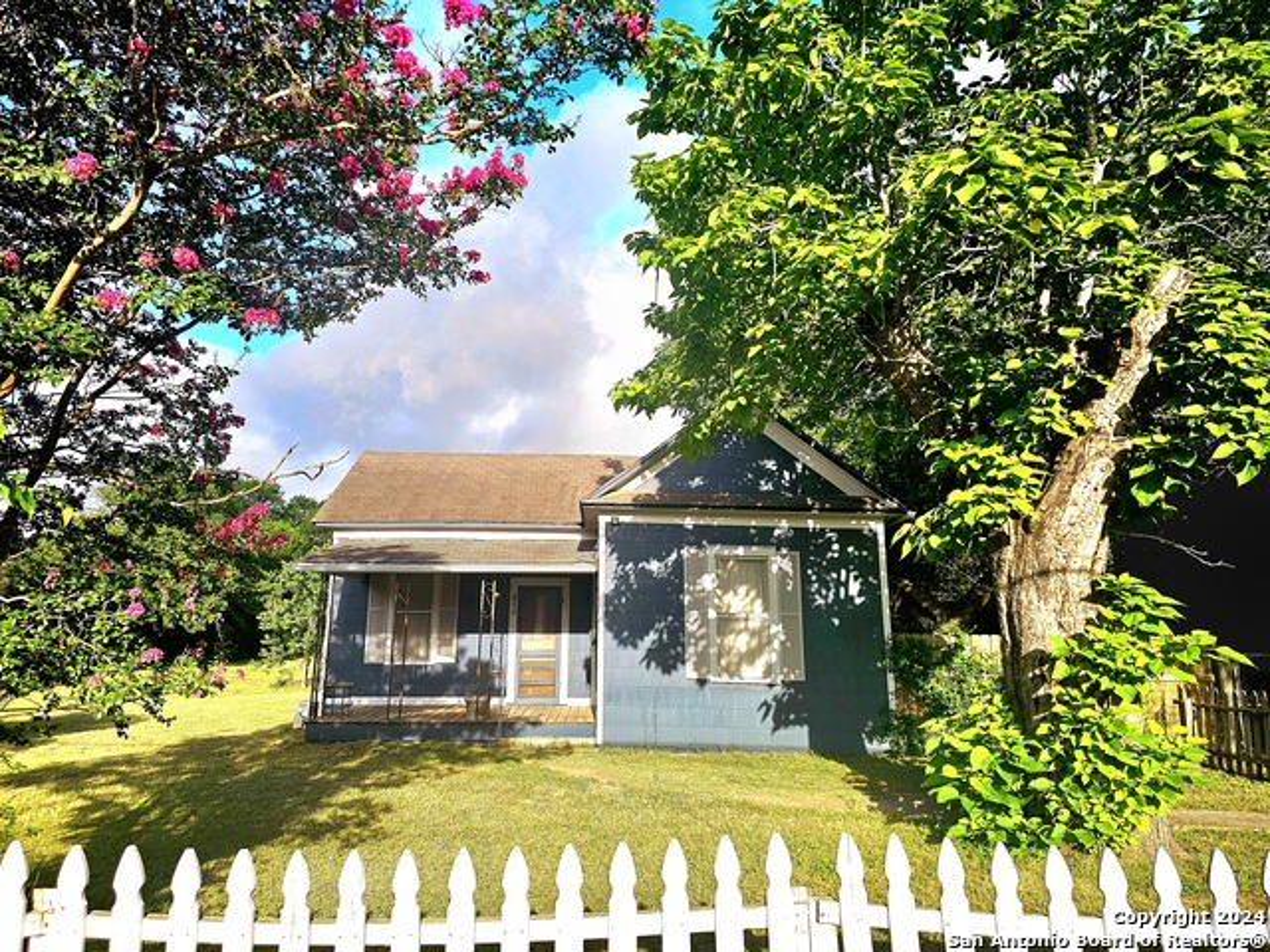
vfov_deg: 58.9
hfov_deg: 73.9
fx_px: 844
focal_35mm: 23
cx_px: 635
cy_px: 476
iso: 20
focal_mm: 6.3
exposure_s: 1/1429
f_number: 1.7
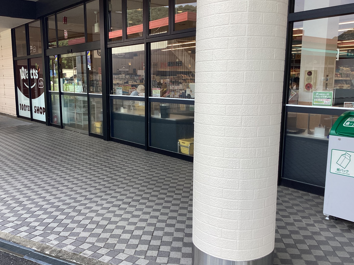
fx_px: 358
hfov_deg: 52.5
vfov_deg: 40.7
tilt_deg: -7.5
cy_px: 142
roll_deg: -1.2
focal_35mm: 35
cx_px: 157
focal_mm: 3.3
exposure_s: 1/264
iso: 25
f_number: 2.4
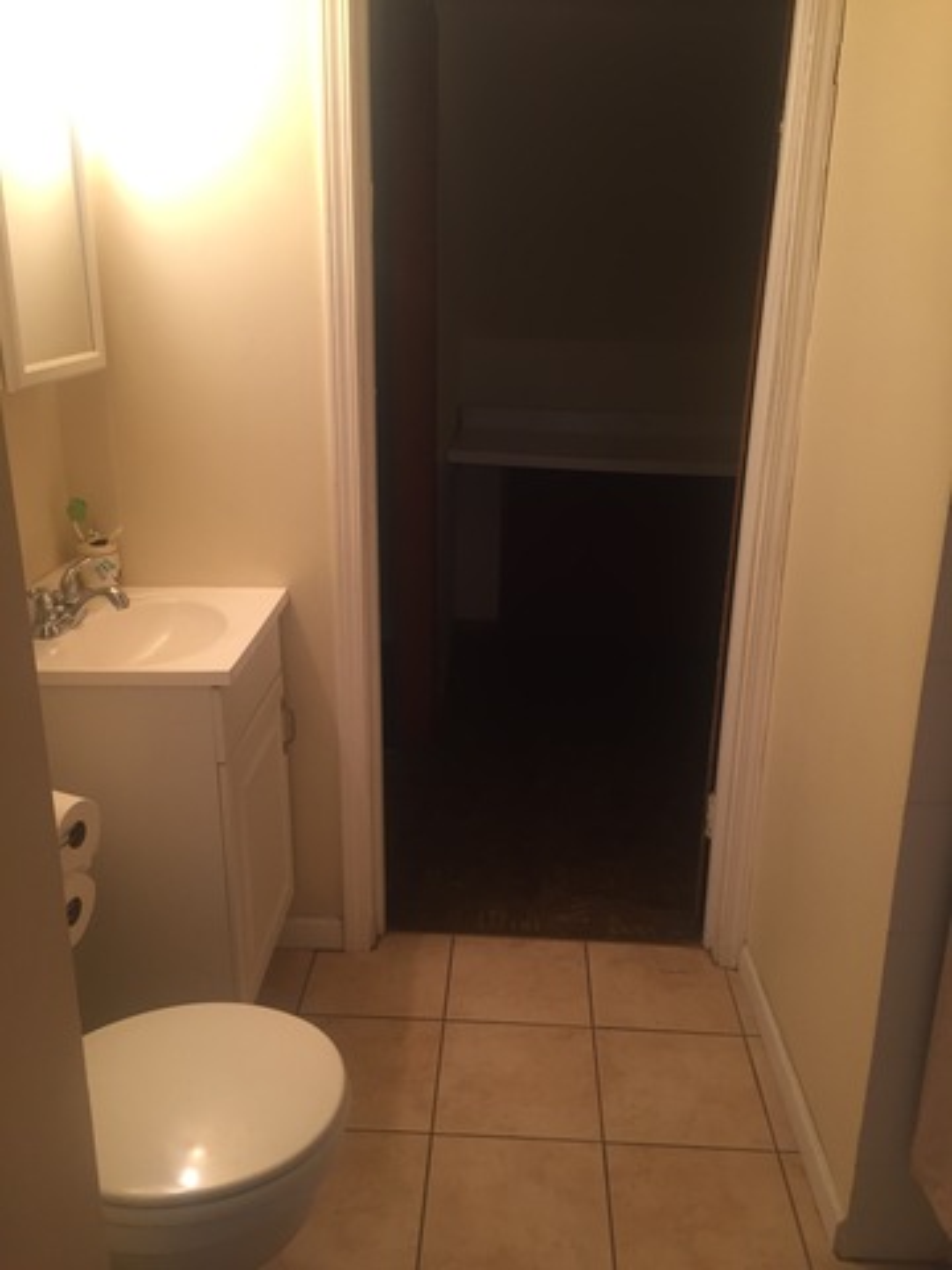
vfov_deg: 61.7
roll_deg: -1.9
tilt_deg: -18.0
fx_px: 1063
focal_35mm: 29
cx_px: 476
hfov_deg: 48.2
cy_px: 635
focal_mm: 4.15
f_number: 2.2
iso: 100
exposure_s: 1/30
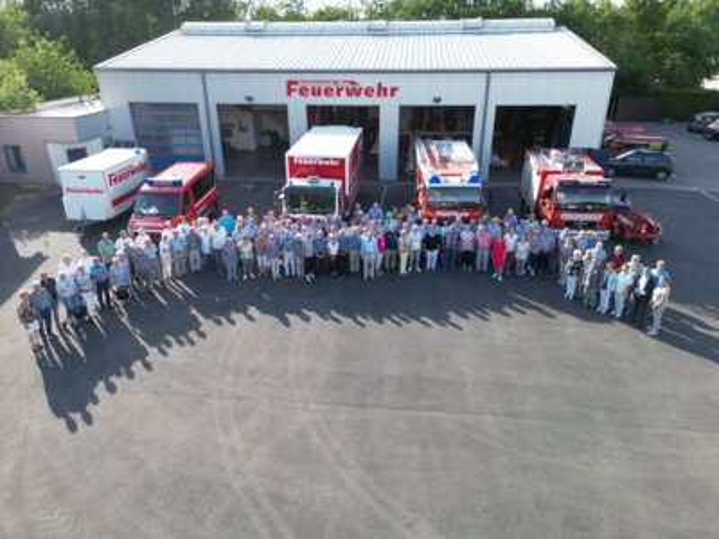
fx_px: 498
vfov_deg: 56.8
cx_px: 360
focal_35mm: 24
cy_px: 270
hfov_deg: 71.6
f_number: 1.7
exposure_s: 1/725
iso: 200
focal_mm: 6.72
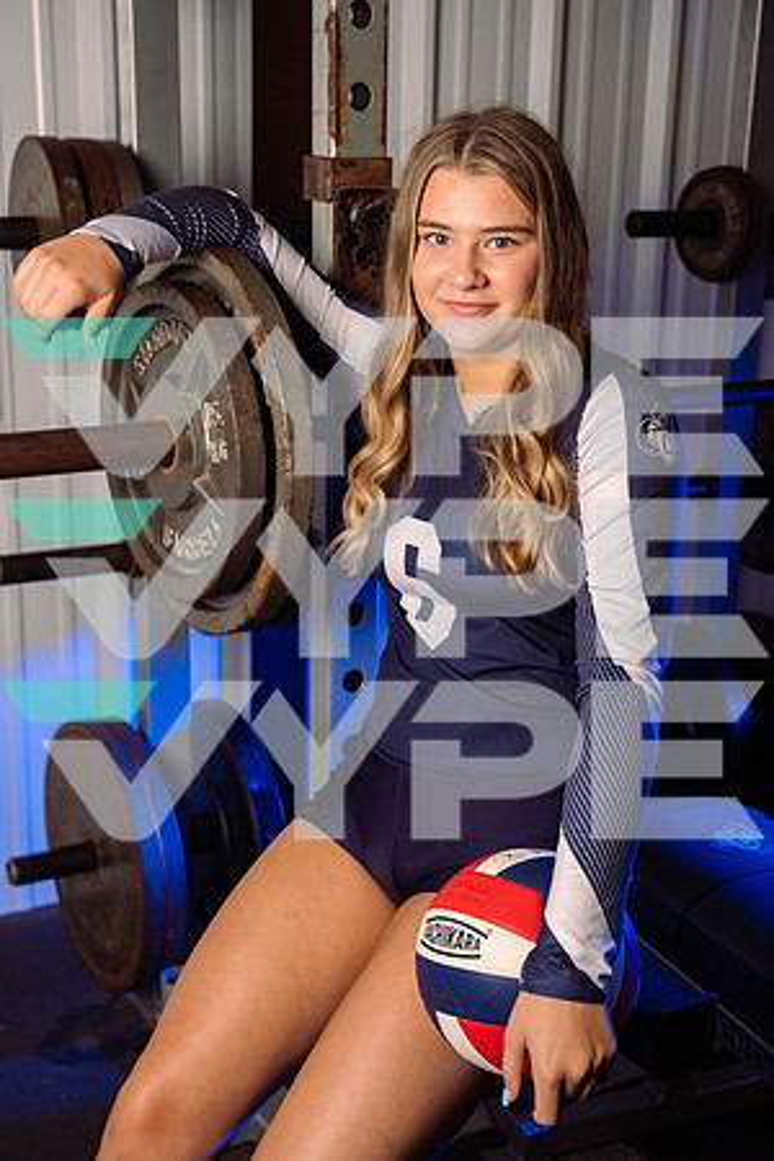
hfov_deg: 26.5
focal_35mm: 51
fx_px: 1645
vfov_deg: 38.9
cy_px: 580
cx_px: 387
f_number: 5
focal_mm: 51
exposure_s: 1/250
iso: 320
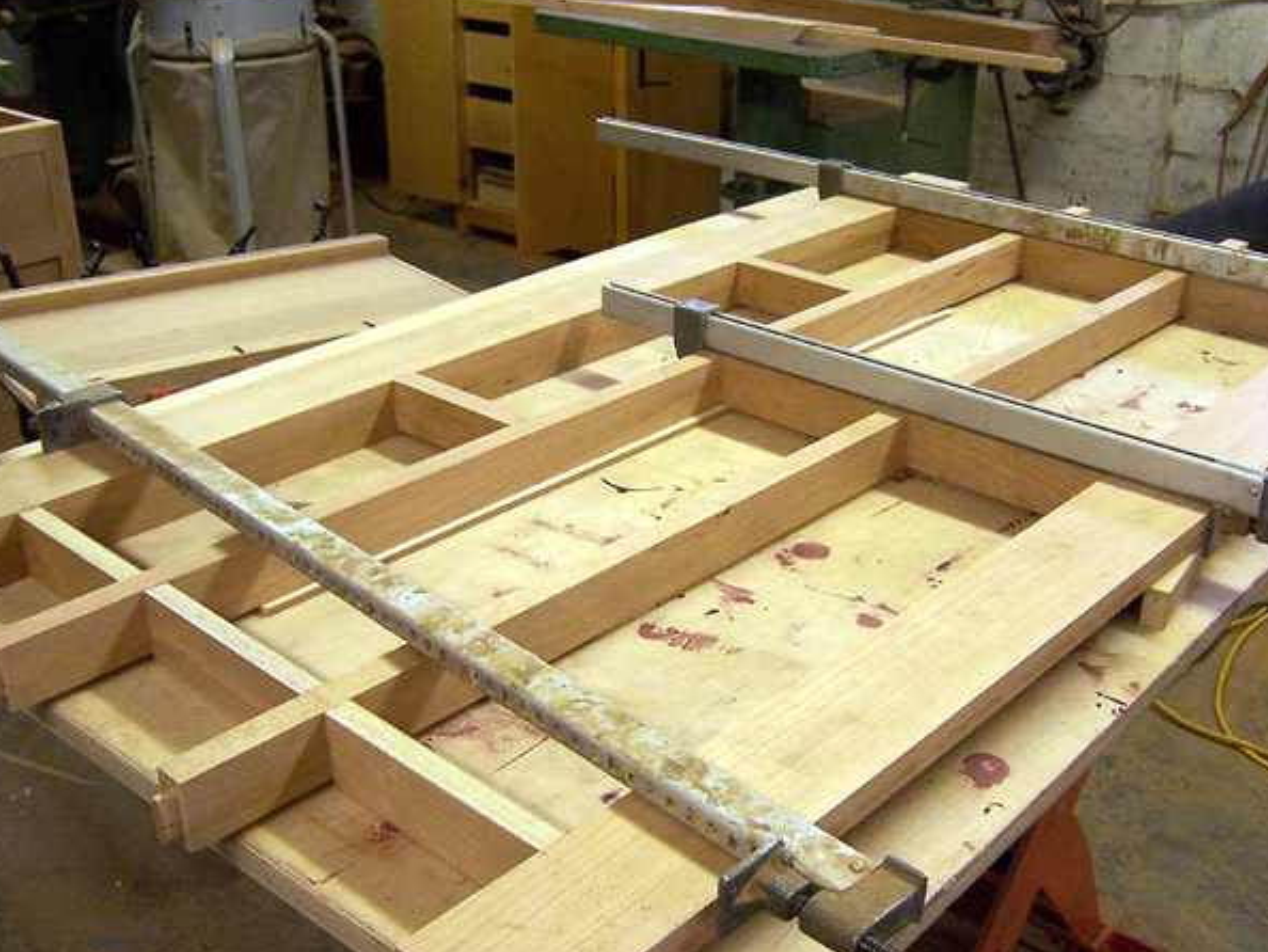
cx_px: 651
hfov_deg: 46.8
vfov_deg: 36.0
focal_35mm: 40
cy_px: 512
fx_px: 1466
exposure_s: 1/30
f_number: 3.4
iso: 140
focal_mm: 5.5
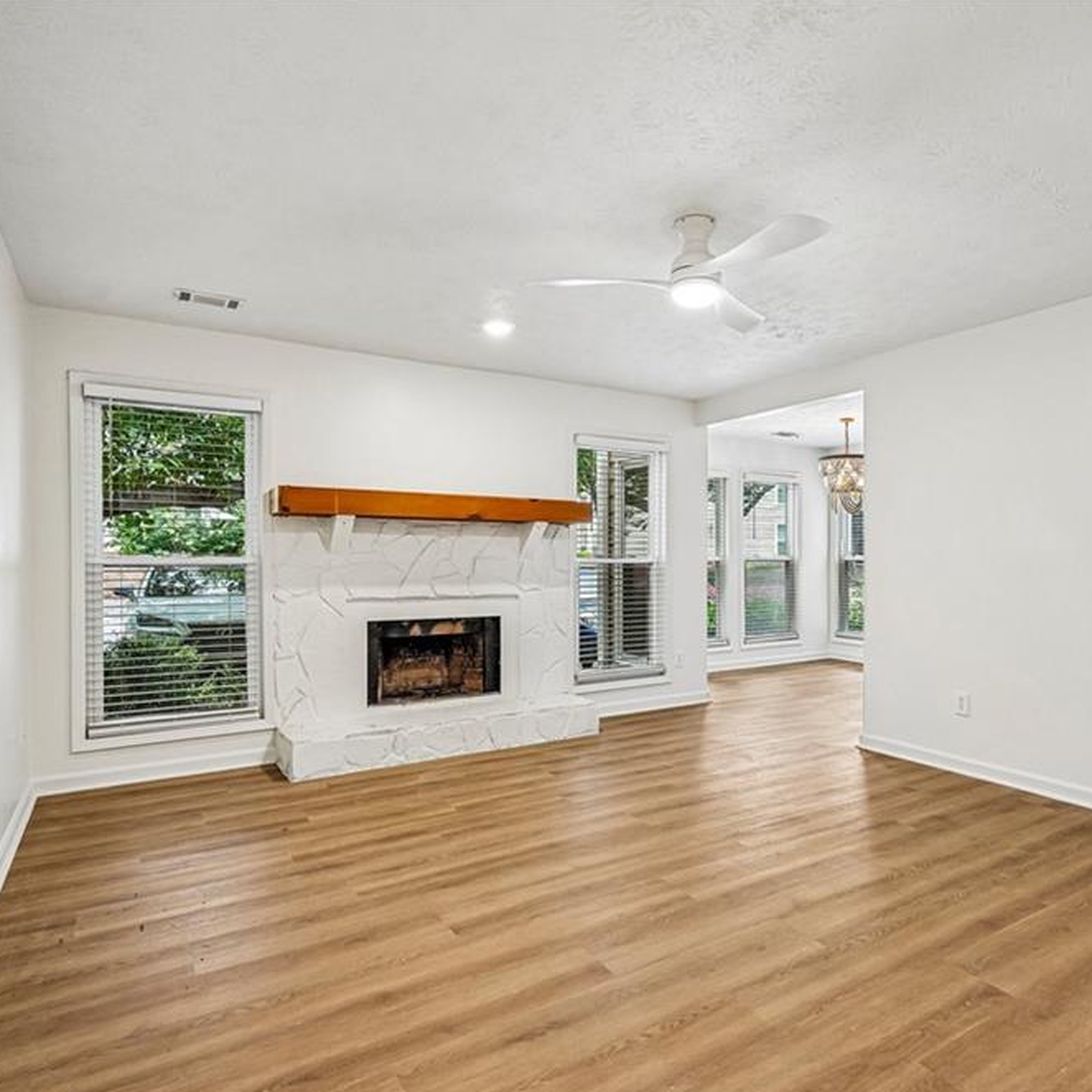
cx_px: 647
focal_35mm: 22
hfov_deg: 69.9
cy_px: 558
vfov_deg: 70.5
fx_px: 773
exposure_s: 1/25
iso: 800
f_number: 8
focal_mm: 16.5
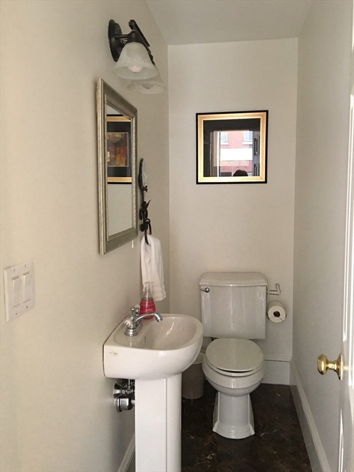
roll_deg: -1.2
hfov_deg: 48.2
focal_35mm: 29
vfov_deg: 61.7
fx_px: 395
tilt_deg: -4.7
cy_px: 236
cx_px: 177
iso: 64
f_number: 2.2
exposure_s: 1/4
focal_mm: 4.15
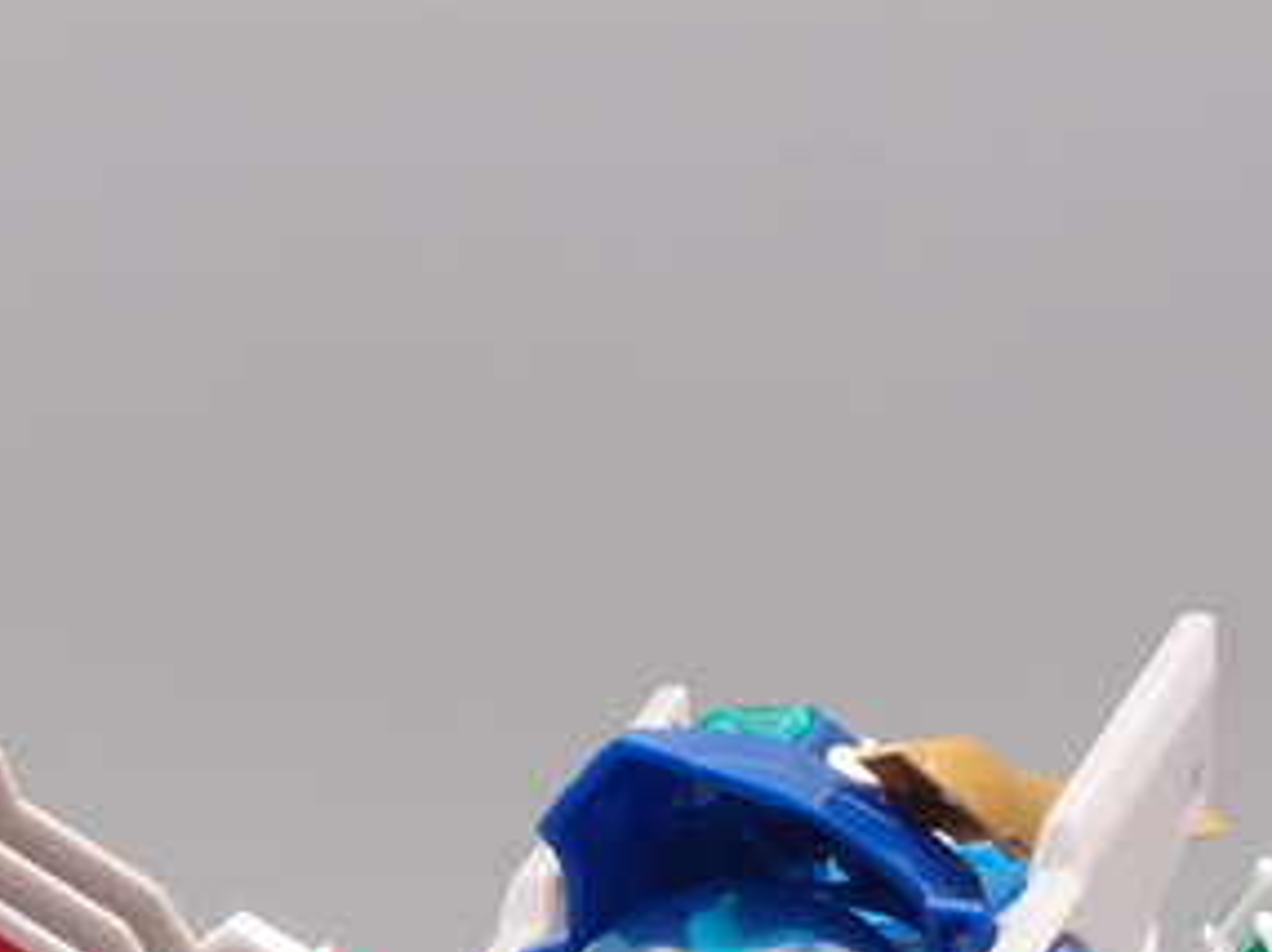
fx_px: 5140
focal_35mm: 140
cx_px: -182
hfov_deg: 13.8
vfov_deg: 10.4
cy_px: 1108
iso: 100
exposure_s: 1/6
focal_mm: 10.83
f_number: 8
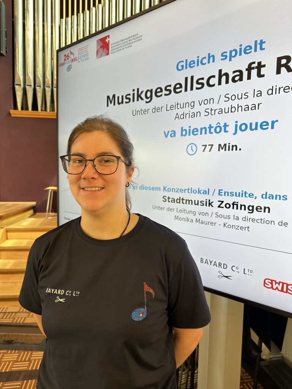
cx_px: 146
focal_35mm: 24
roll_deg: -1.8
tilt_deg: -3.9
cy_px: 194
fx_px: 270
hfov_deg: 56.8
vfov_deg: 71.6
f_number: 1.78
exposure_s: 1/100
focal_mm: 6.86
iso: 100
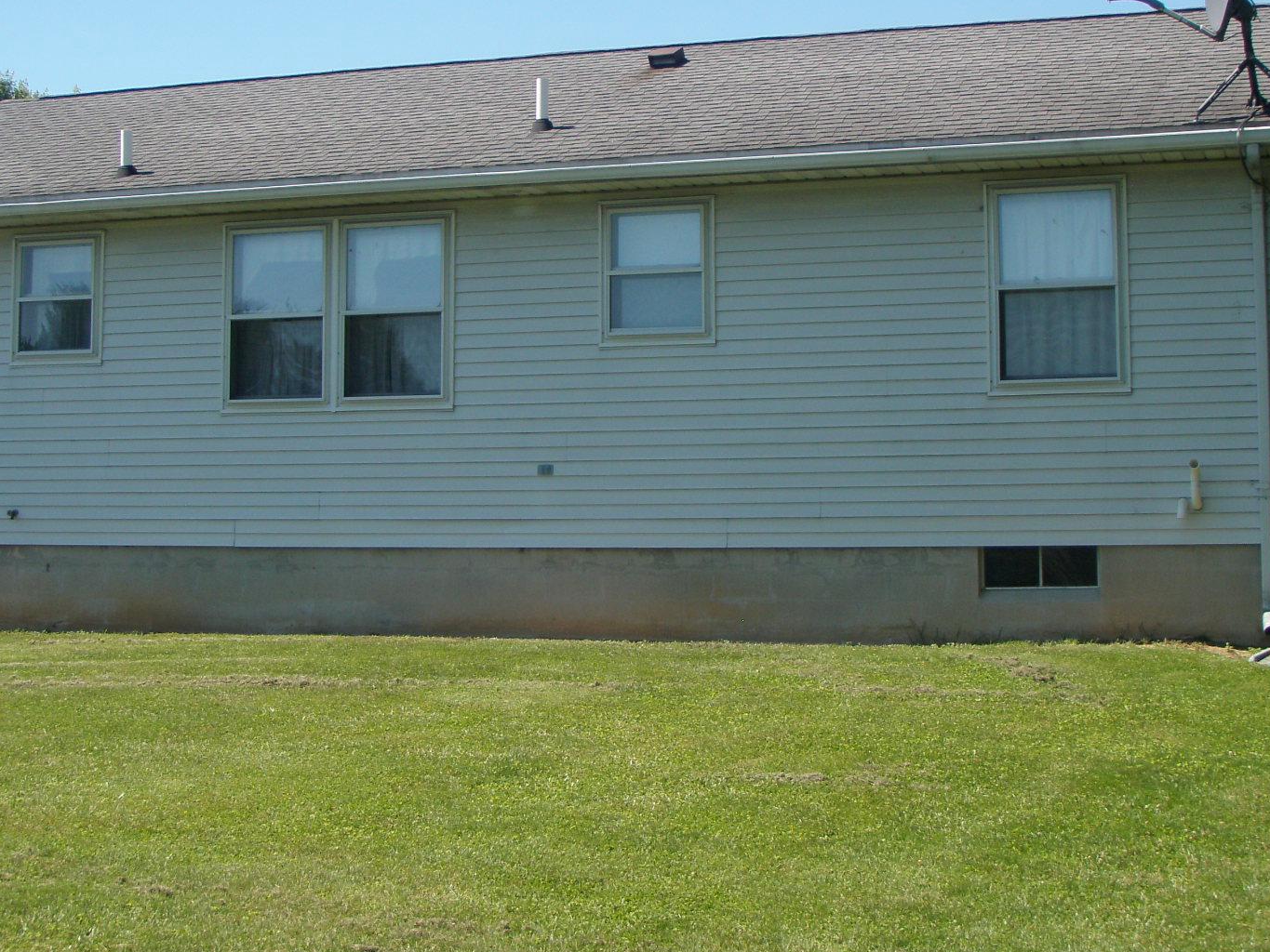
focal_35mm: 57
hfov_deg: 33.8
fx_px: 2091
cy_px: 305
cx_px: 699
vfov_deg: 25.5
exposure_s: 1/500
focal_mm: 6.7
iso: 80
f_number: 3.5
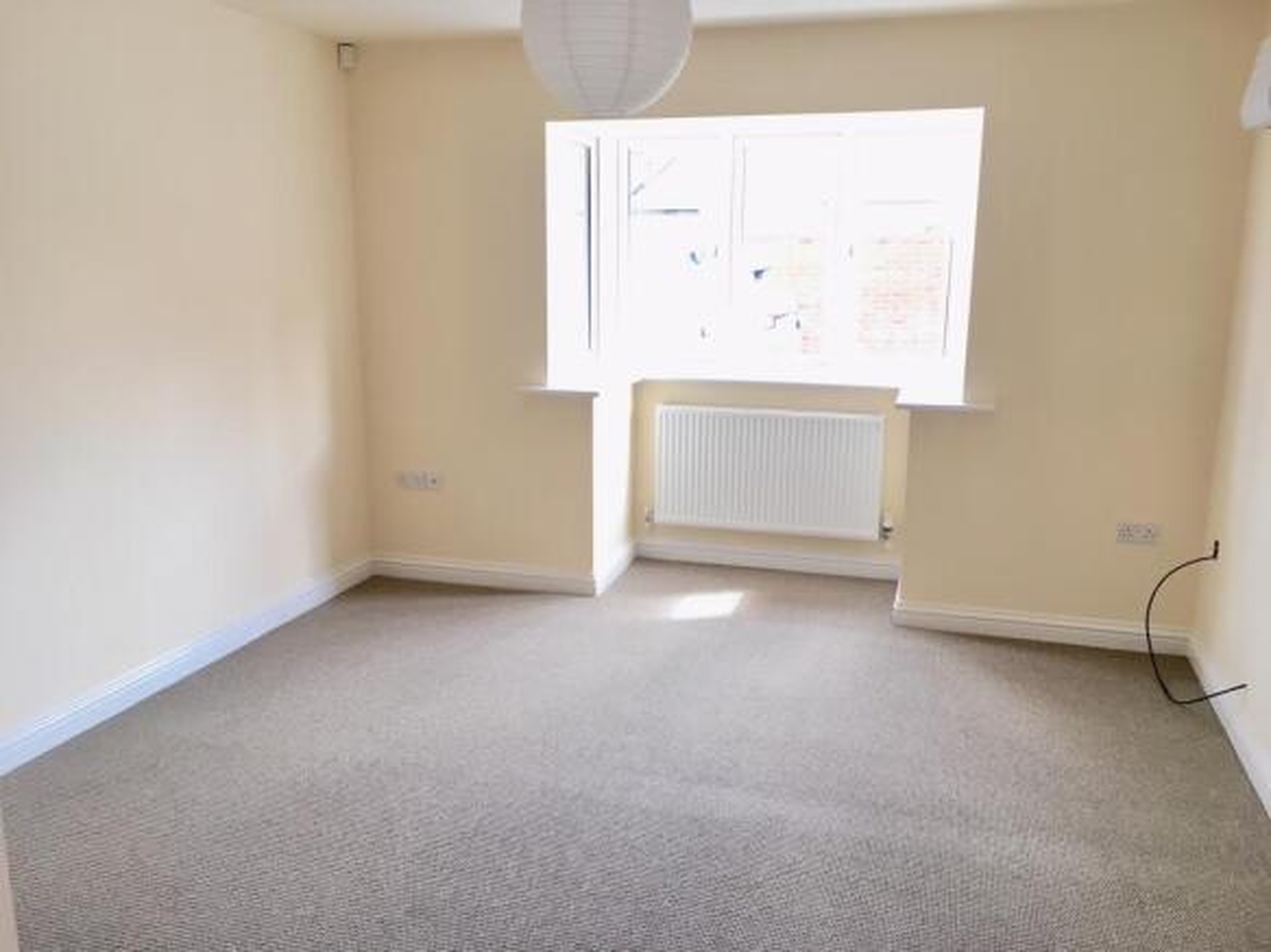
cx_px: 636
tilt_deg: -12.9
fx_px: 1065
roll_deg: -0.6
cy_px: 476
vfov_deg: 48.2
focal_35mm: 29
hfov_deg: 61.7
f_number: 2.2
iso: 32
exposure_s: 1/33
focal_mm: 4.15
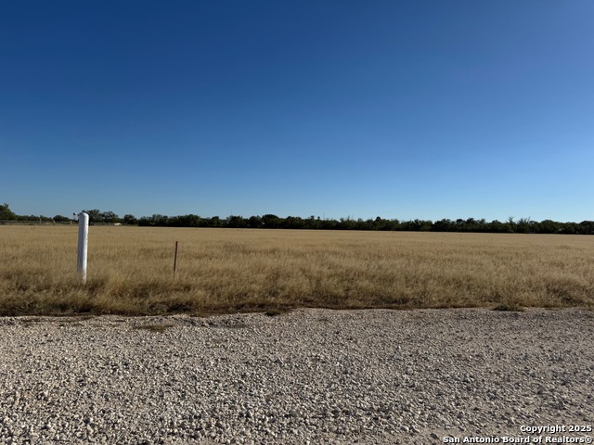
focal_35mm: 24
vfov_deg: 56.8
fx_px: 412
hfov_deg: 71.6
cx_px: 297
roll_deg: -1.6
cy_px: 222
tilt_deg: -0.7
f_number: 1.78
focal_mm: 6.76
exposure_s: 1/9009
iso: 80
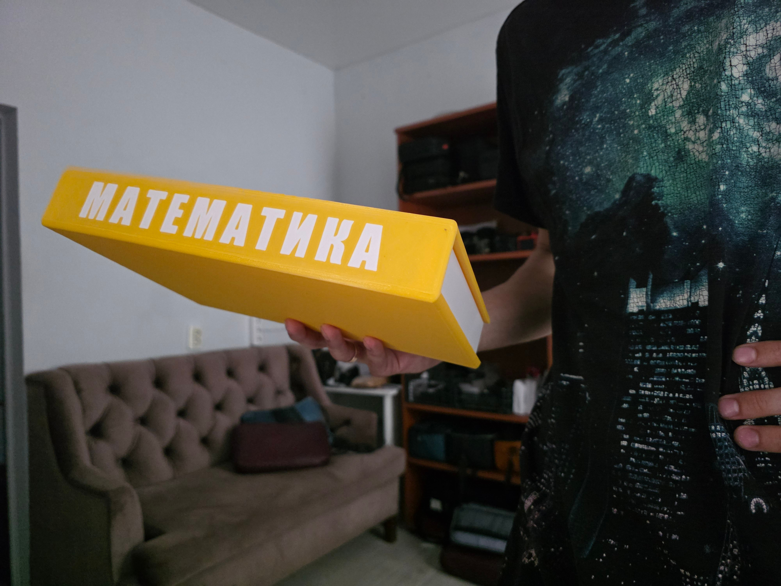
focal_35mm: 23
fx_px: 519
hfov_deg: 73.9
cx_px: 390
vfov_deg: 58.9
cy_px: 293
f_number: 1.7
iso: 2500
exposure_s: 1/120
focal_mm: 6.3
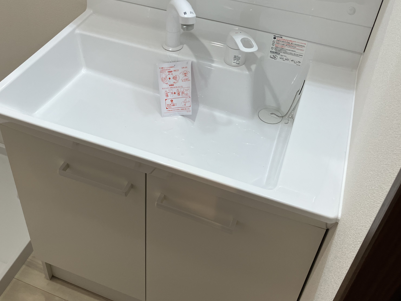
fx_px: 440
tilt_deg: -38.3
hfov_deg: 48.8
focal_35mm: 38
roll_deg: -1.8
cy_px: 109
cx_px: 173
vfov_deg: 37.4
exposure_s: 1/100
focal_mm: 3.99
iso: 64
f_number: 1.8
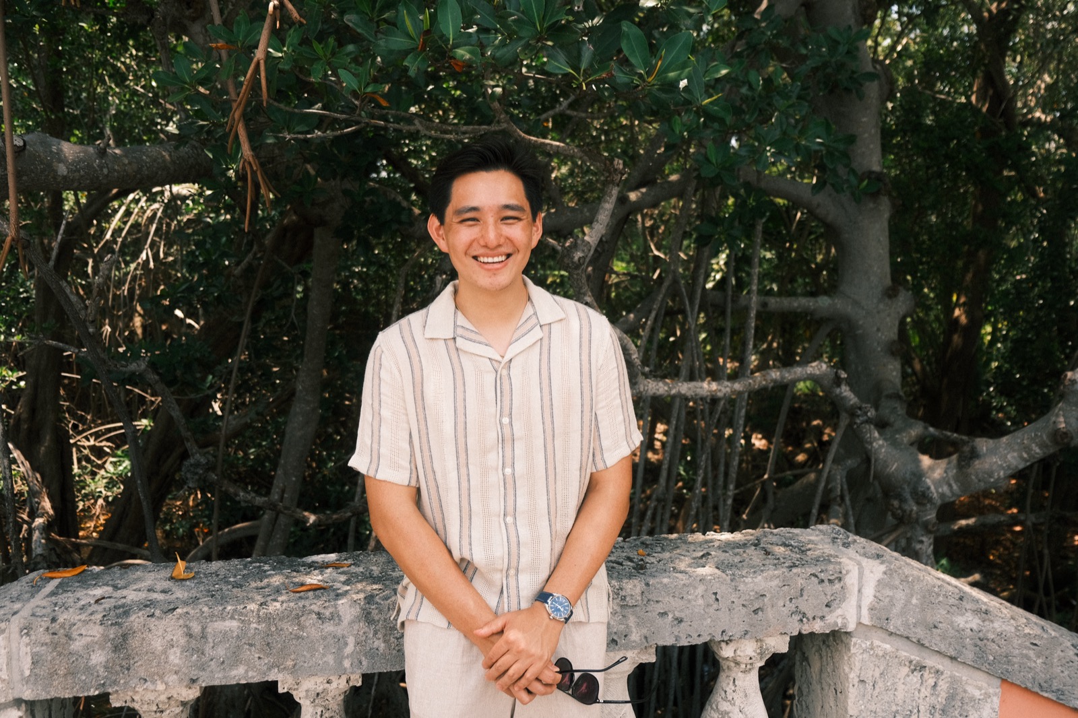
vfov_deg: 47.9
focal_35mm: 27
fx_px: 808
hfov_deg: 67.4
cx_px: 539
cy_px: 359
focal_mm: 18
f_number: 2.8
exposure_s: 1/550
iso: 160
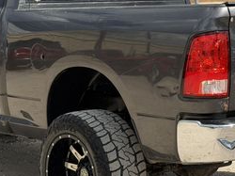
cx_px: 122
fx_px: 834
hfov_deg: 16.0
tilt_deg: -5.9
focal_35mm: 123
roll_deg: +1.7
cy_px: 60
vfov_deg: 12.0
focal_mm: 6.76
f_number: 1.78
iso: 80
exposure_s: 1/7143
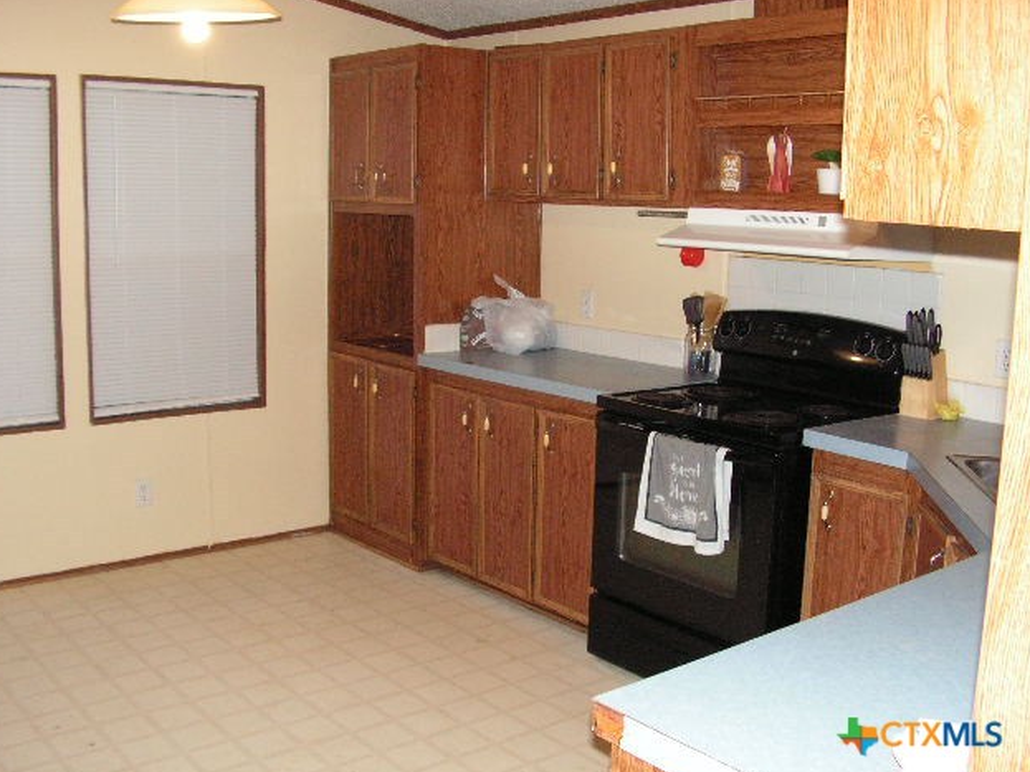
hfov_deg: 50.1
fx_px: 1101
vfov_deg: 38.7
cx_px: 506
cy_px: 387
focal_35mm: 37
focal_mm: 6
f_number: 3.2
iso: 160
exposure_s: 1/40
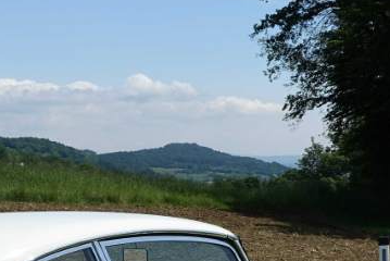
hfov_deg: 18.4
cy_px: 338
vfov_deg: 12.2
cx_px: 32
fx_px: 1182
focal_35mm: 109
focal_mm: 12.48
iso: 125
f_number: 5.6
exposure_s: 1/800
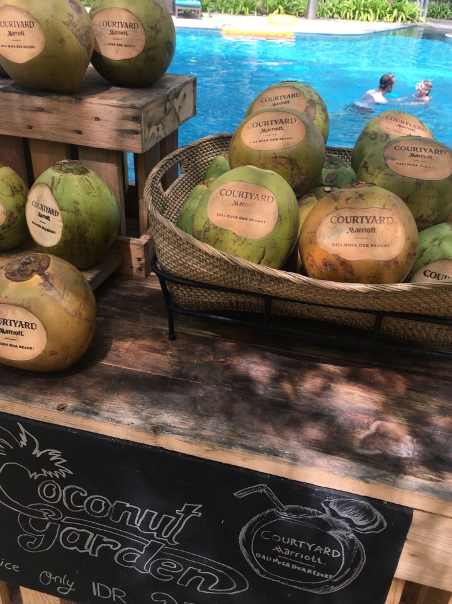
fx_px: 540
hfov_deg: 45.4
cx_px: 232
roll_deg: -4.4
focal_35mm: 31
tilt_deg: -30.5
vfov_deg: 58.3
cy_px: 283
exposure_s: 1/227
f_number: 2.2
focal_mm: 4.15
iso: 25
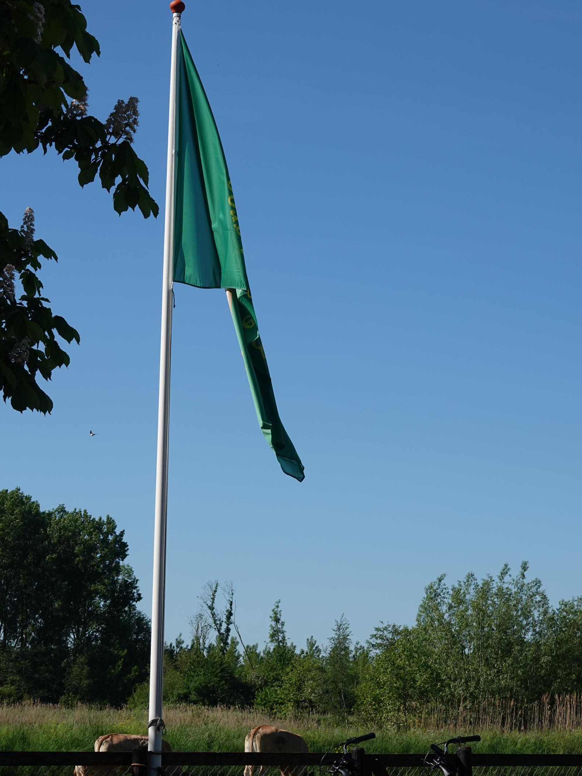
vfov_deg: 23.3
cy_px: 352
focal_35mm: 84
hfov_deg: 17.6
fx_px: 1883
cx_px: 289
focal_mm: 24.79
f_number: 4.5
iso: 100
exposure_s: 1/1000
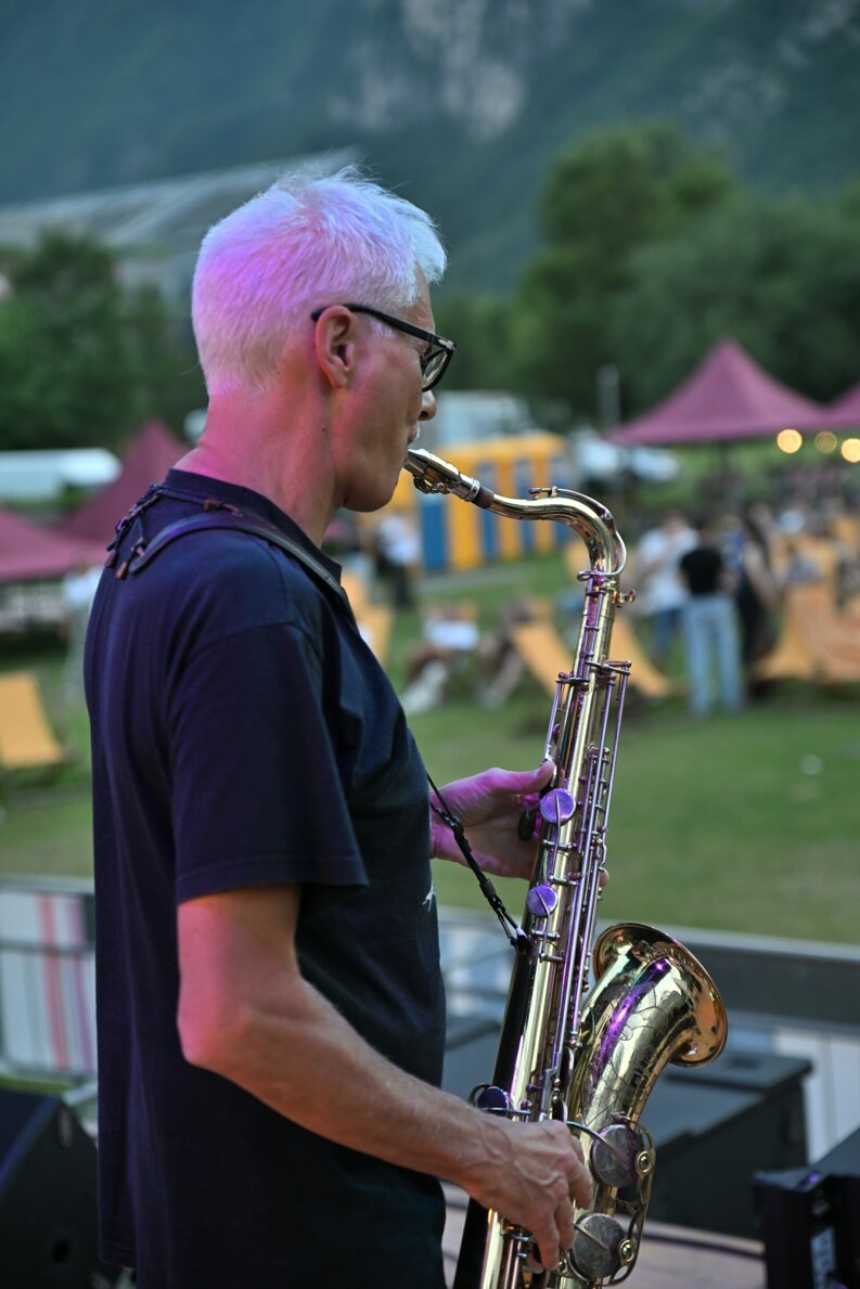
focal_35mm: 70
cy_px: 644
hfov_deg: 19.5
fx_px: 2507
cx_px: 430
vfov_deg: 28.8
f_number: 2.8
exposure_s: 1/400
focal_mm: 70
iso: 800
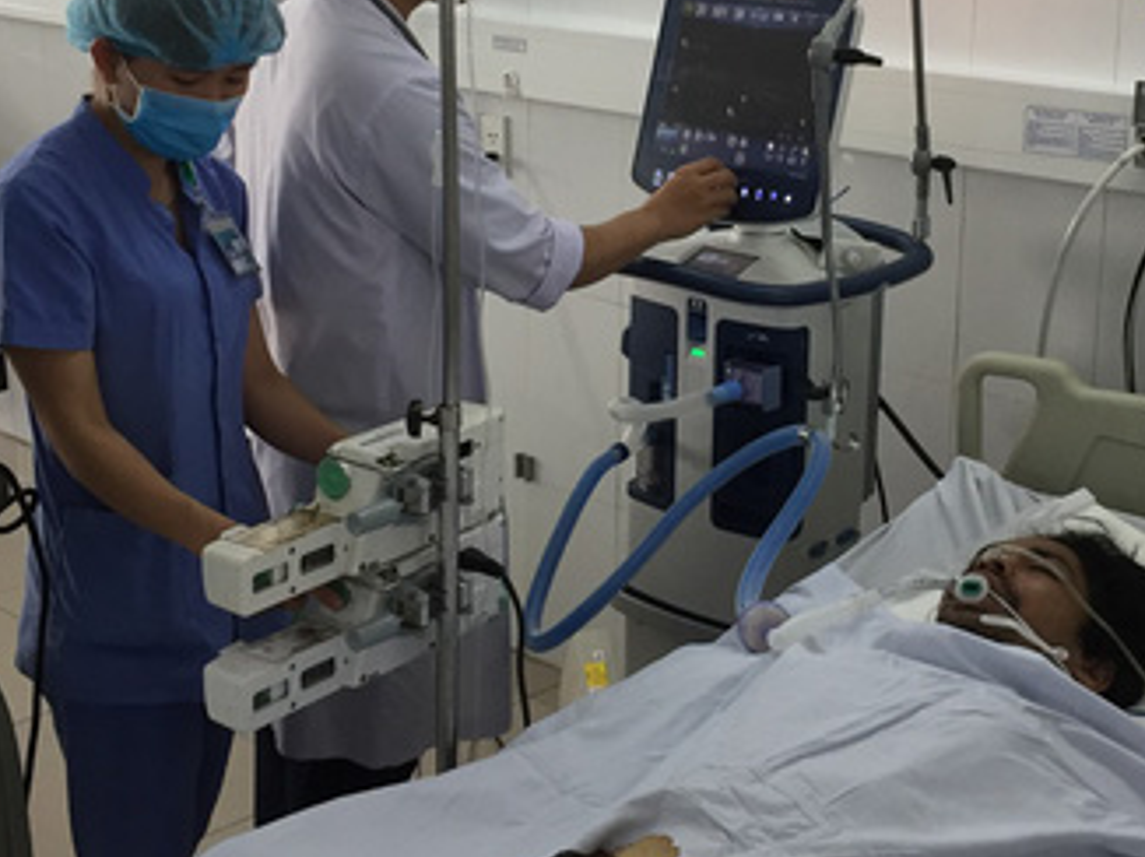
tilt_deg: -12.7
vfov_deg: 25.5
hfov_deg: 33.6
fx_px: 1884
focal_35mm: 57
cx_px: 713
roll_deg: -2.3
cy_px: 281
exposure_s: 1/33
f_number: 2.2
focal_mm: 4.15
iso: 50
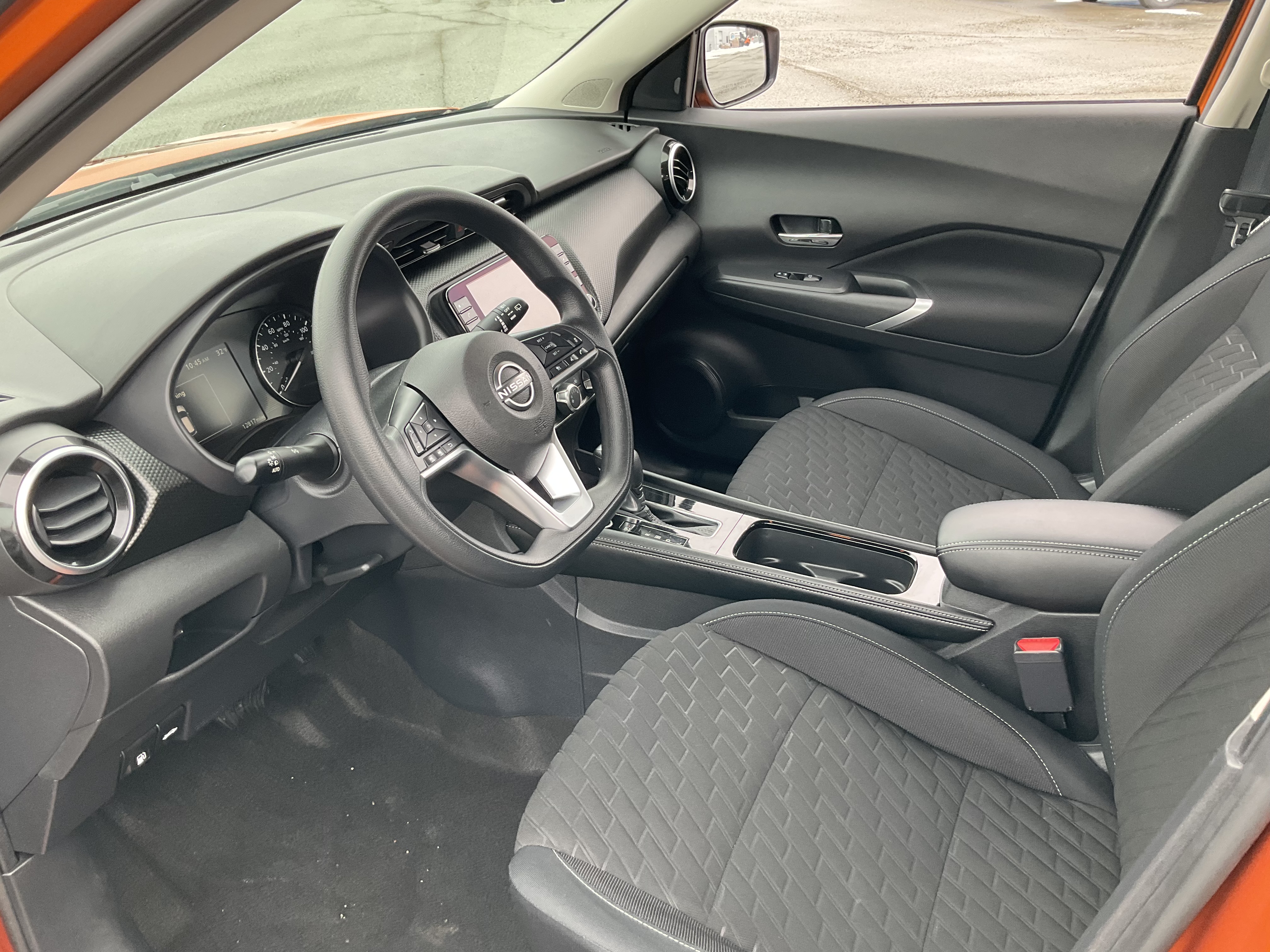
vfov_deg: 48.2
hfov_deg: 61.7
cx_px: 635
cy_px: 476
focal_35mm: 29
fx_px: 1064
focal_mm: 3
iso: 50
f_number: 1.8
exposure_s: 1/122
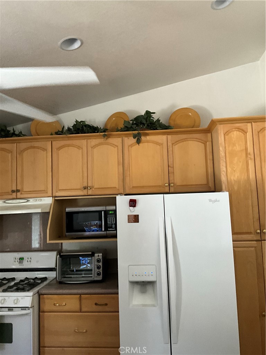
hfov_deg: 48.2
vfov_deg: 61.7
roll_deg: +1.4
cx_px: 133
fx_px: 297
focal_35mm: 29
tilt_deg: +4.1
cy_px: 178
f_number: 1.8
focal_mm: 3
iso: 250
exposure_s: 1/60
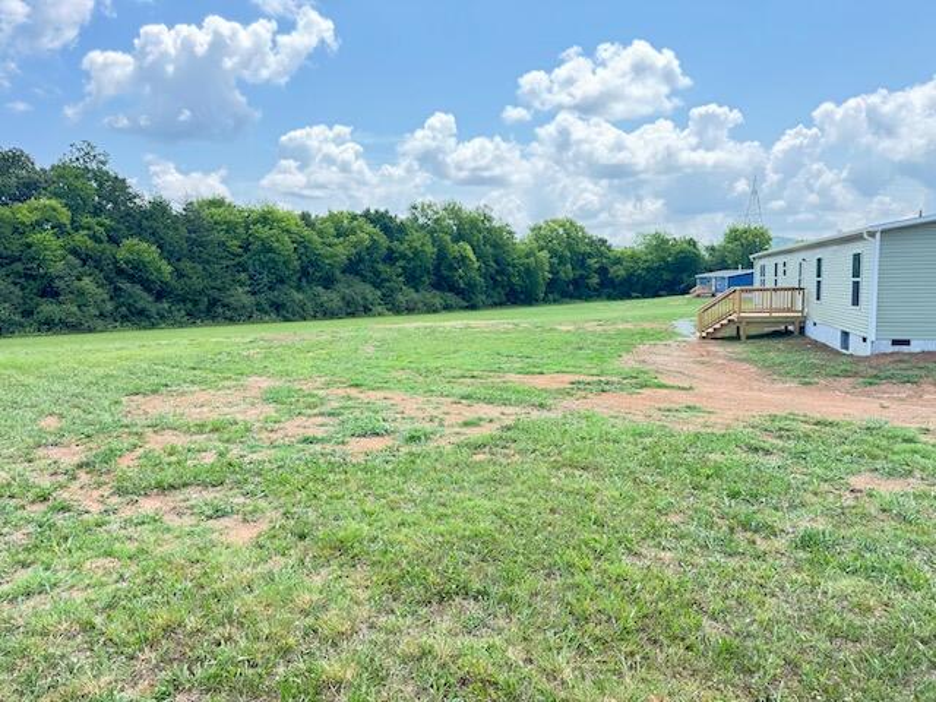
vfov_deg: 56.8
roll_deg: +0.7
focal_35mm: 24
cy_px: 351
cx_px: 468
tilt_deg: -6.2
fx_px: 649
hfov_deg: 71.6
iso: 80
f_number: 1.78
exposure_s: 1/739
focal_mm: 6.76
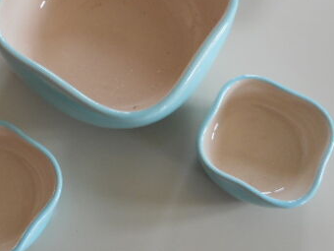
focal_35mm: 47
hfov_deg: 39.9
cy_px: 65
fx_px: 453
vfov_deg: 30.4
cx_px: 109
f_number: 3.7
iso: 100
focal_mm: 4.5
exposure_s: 1/30
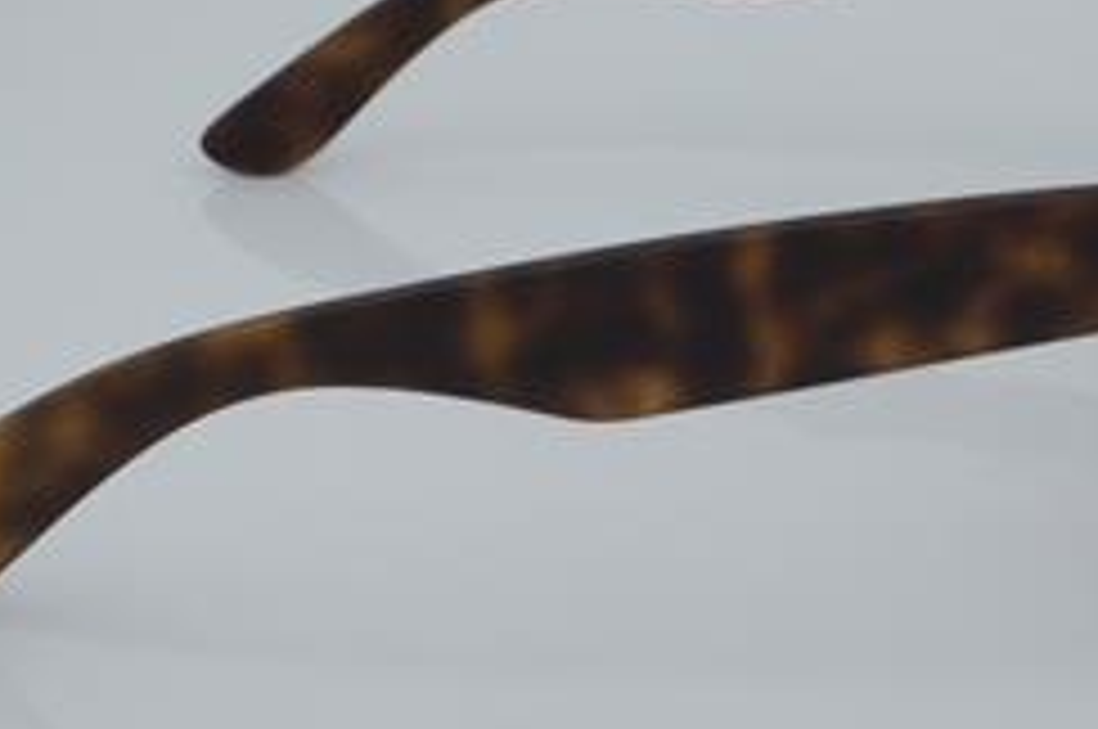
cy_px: 220
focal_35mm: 111
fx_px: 3376
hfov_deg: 18.4
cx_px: 711
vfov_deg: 12.3
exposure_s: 1/4
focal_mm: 45
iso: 100
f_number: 32
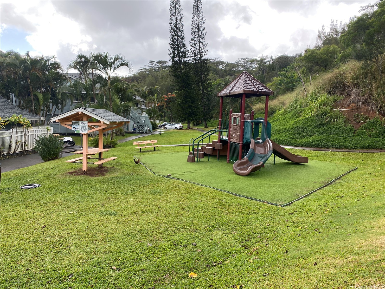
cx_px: 192
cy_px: 144
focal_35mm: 26
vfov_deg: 53.1
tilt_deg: -4.9
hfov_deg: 67.3
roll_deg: -2.8
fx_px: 289
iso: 32
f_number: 1.8
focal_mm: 4.25
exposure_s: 1/536
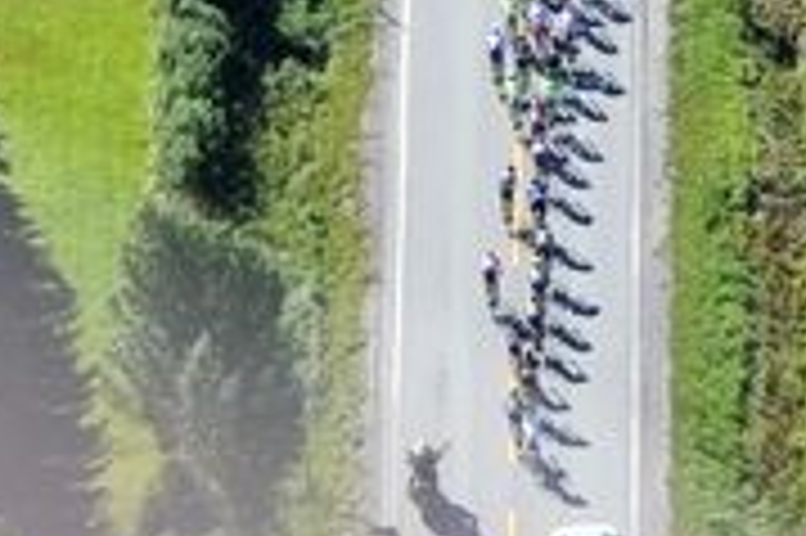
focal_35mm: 742
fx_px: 16597
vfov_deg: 1.8
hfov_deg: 2.8
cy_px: -892
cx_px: 1698
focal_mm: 130
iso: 500
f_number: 8
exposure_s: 1/1000
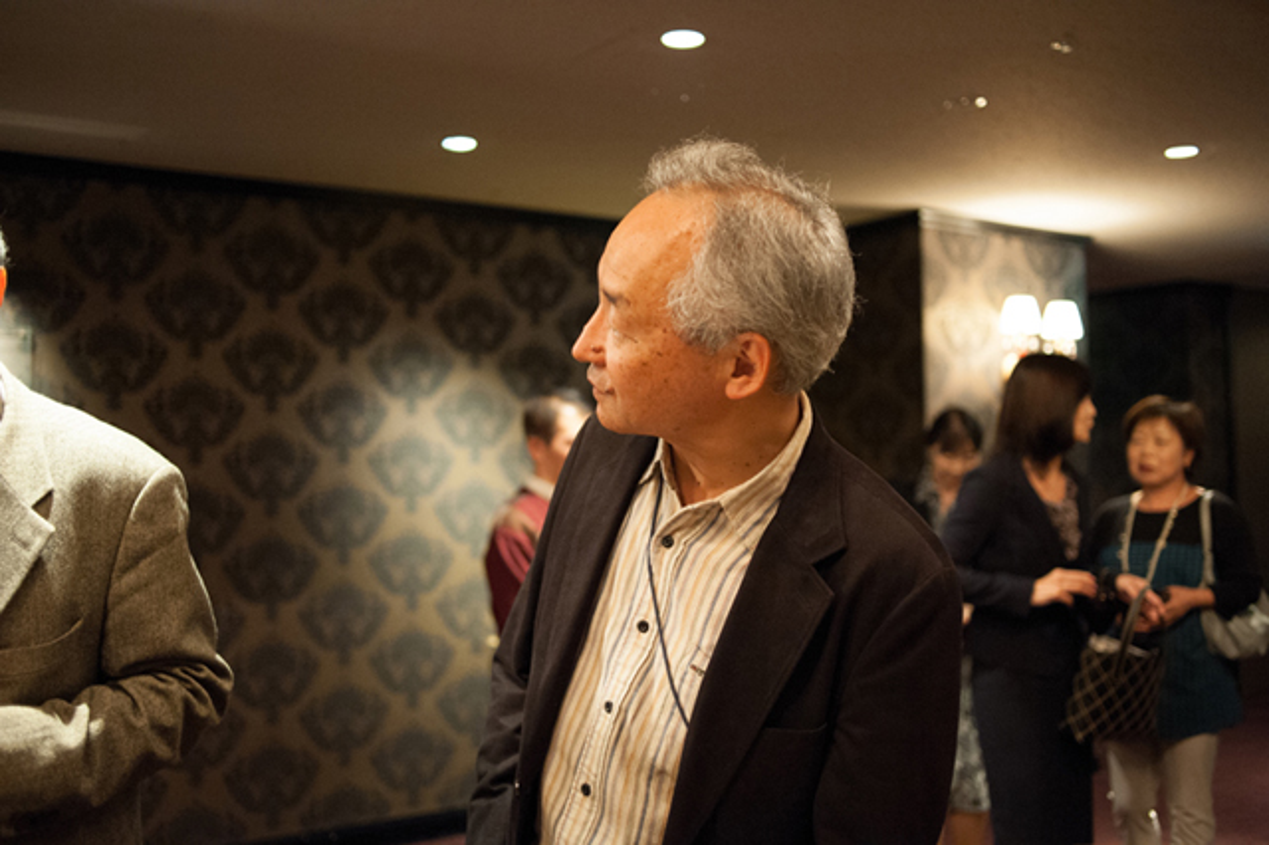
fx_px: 1233
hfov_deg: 54.5
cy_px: 422
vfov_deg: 37.8
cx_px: 634
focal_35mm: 35
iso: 3600
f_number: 2.8
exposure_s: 1/100
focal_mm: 35
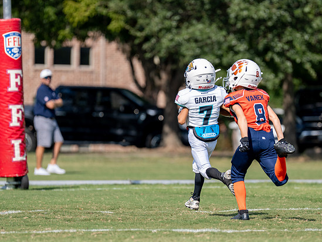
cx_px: 198
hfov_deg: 5.6
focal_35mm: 355
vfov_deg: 4.2
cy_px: 128
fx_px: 3303
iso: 160
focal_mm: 200
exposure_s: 1/2500
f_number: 2.8
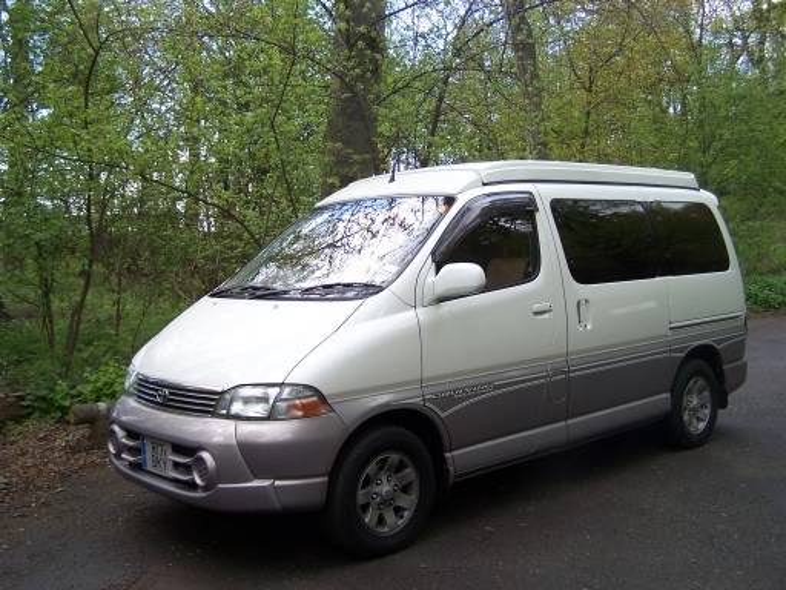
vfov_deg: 37.7
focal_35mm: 38
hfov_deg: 49.0
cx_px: 393
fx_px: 863
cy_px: 295
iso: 80
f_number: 2.8
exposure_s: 1/125
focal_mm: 6.3
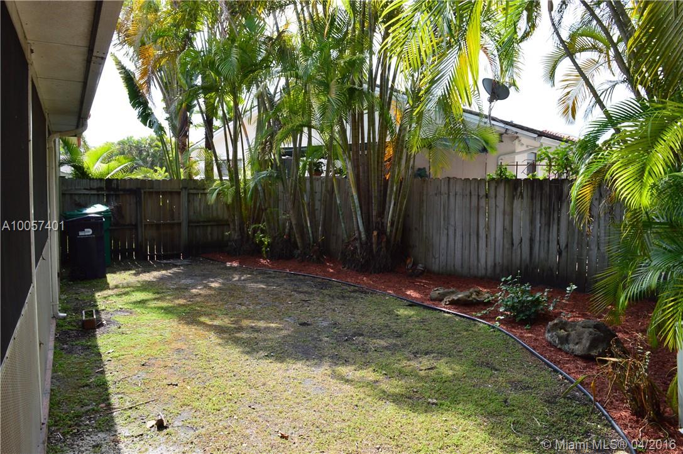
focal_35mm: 27
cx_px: 342
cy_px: 227
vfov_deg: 47.8
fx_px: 512
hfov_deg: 67.4
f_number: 10
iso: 400
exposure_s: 1/200
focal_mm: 18
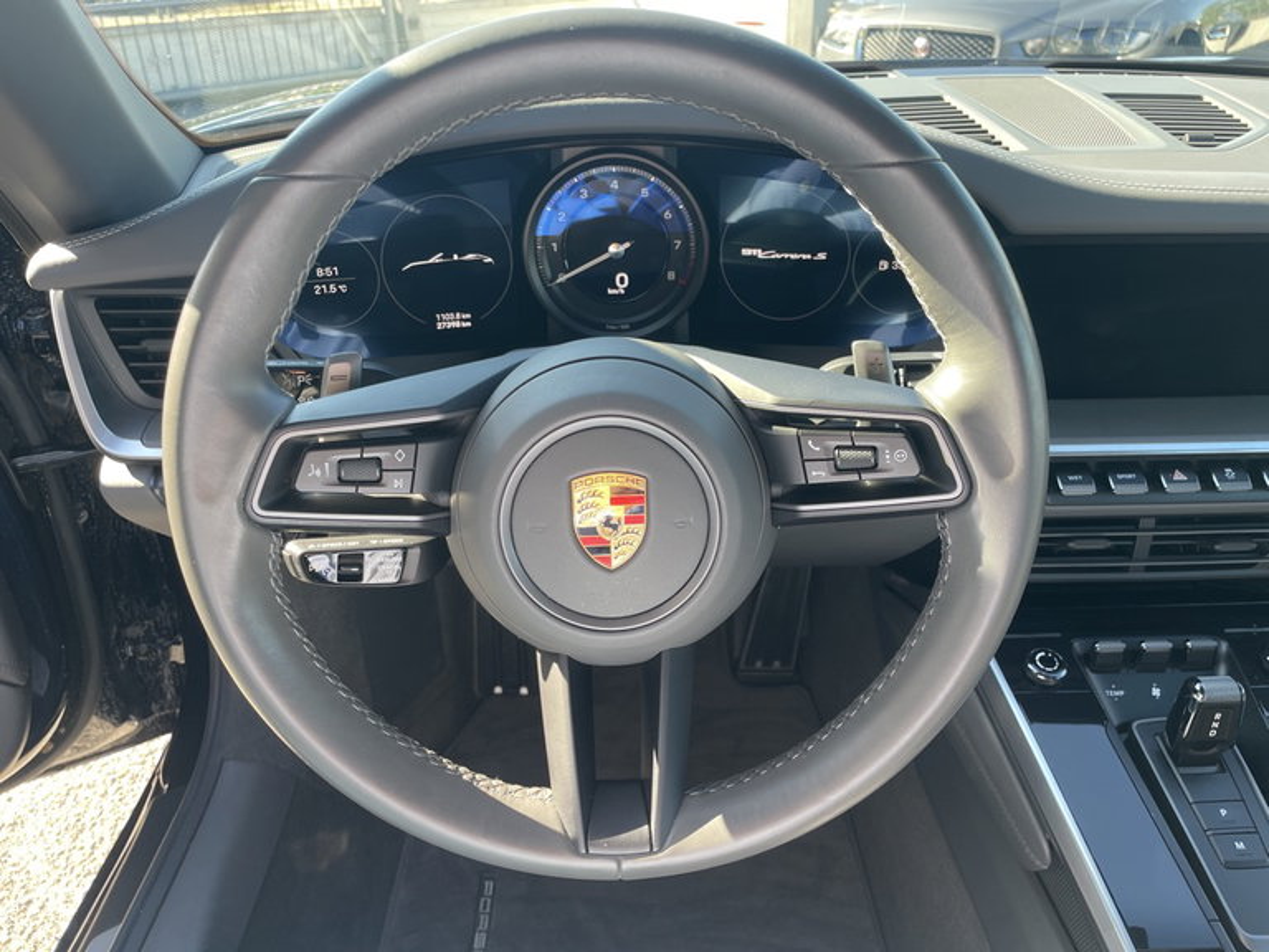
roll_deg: +1.7
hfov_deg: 67.3
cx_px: 634
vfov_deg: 53.1
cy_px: 476
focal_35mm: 26
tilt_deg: -30.2
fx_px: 953
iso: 40
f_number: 1.6
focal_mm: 4.2
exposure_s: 1/121
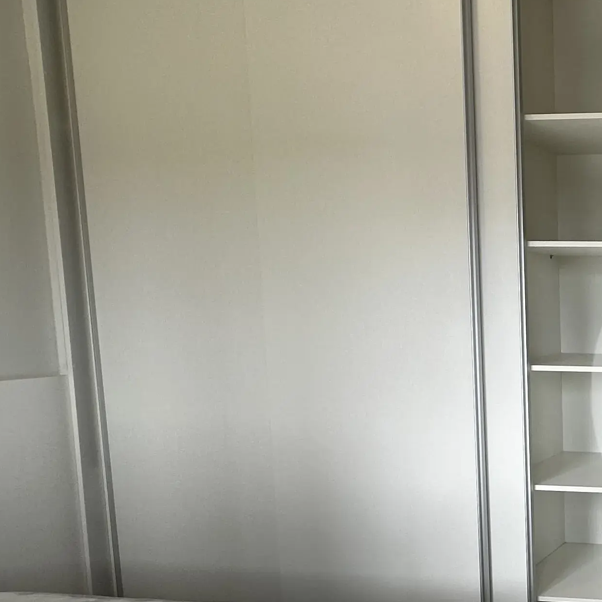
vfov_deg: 41.4
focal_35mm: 40
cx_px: 782
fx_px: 787
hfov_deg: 31.9
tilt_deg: -5.9
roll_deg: -0.8
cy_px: 392
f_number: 2.2
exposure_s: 1/99
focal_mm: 2.22
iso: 50
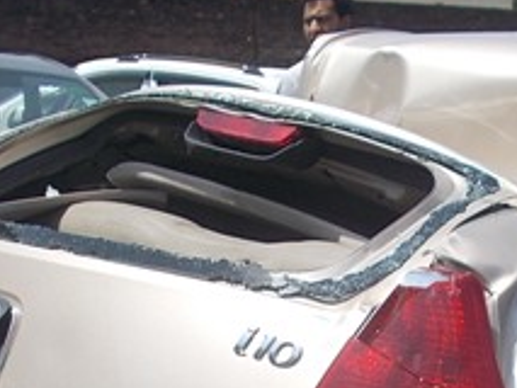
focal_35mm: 78
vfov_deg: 17.6
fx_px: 1166
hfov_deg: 24.5
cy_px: 514
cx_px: 425
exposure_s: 1/160
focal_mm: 4.6
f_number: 8
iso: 80
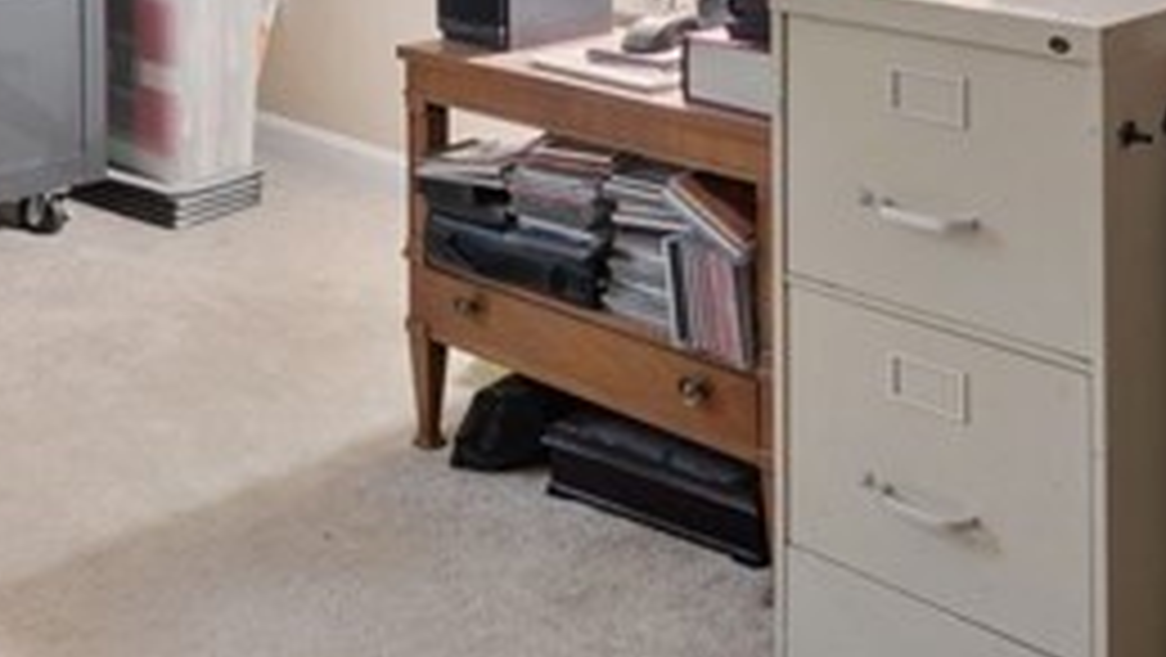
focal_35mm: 58
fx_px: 1794
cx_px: 432
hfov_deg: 35.8
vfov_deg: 18.5
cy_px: -322
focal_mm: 14
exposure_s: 6
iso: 125
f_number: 8
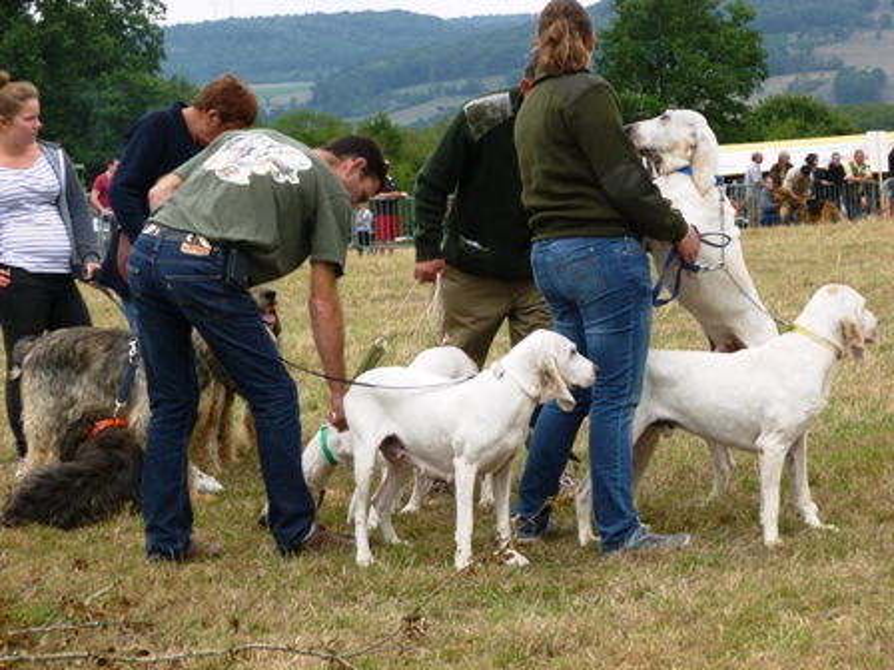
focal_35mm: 151
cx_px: 447
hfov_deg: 13.1
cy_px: 335
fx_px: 3900
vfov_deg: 9.8
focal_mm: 26.9
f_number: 5.8
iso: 100
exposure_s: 1/160
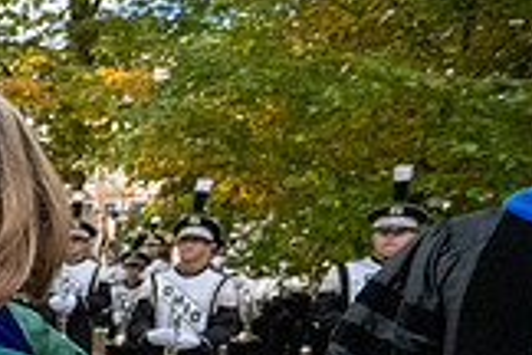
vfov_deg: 25.1
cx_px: -322
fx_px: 739
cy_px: 390
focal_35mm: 50
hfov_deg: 25.6
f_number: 4
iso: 6400
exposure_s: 1/8000
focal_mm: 14
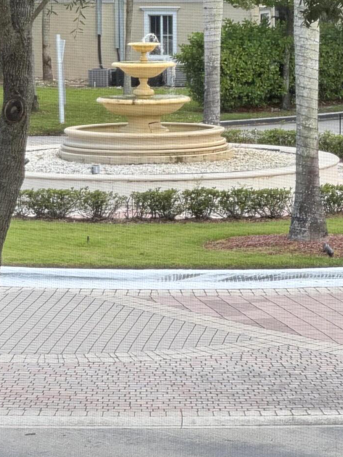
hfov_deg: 8.9
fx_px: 2193
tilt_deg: -3.9
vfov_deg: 11.9
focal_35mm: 166
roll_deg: +2.0
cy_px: 127
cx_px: 183
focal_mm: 9
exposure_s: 1/99
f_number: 2.8
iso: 32
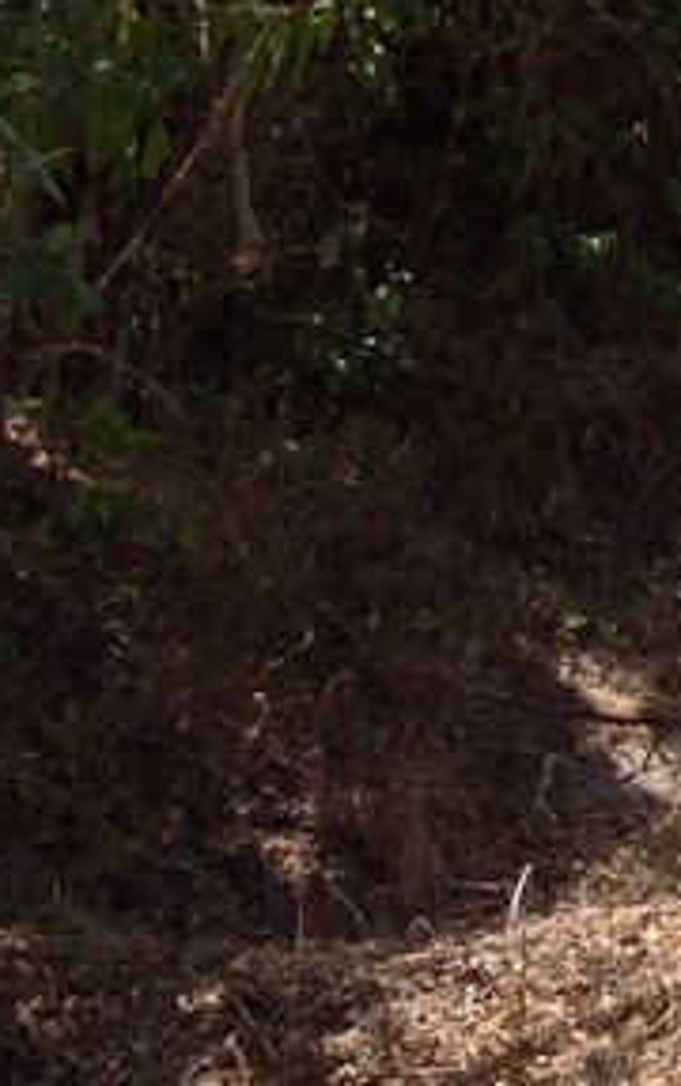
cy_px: -299
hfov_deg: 7.2
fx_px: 4591
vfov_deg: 13.1
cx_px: 2251
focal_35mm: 155
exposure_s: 1/525
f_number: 2.4
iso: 50
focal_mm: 4.28
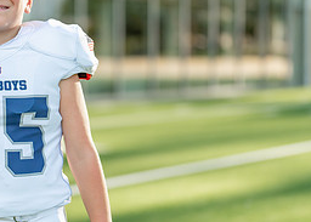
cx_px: 35
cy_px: 110
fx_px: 1184
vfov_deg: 10.7
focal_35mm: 134
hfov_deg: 14.8
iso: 100
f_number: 1.2
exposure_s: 1/2000
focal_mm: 50
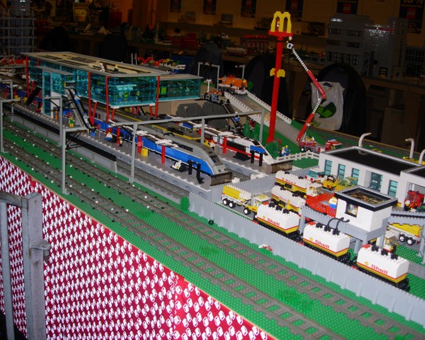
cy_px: 170
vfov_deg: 34.2
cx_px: 220
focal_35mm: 44
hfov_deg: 42.0
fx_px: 554
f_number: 2.8
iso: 79
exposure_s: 1/64
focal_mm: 7.8
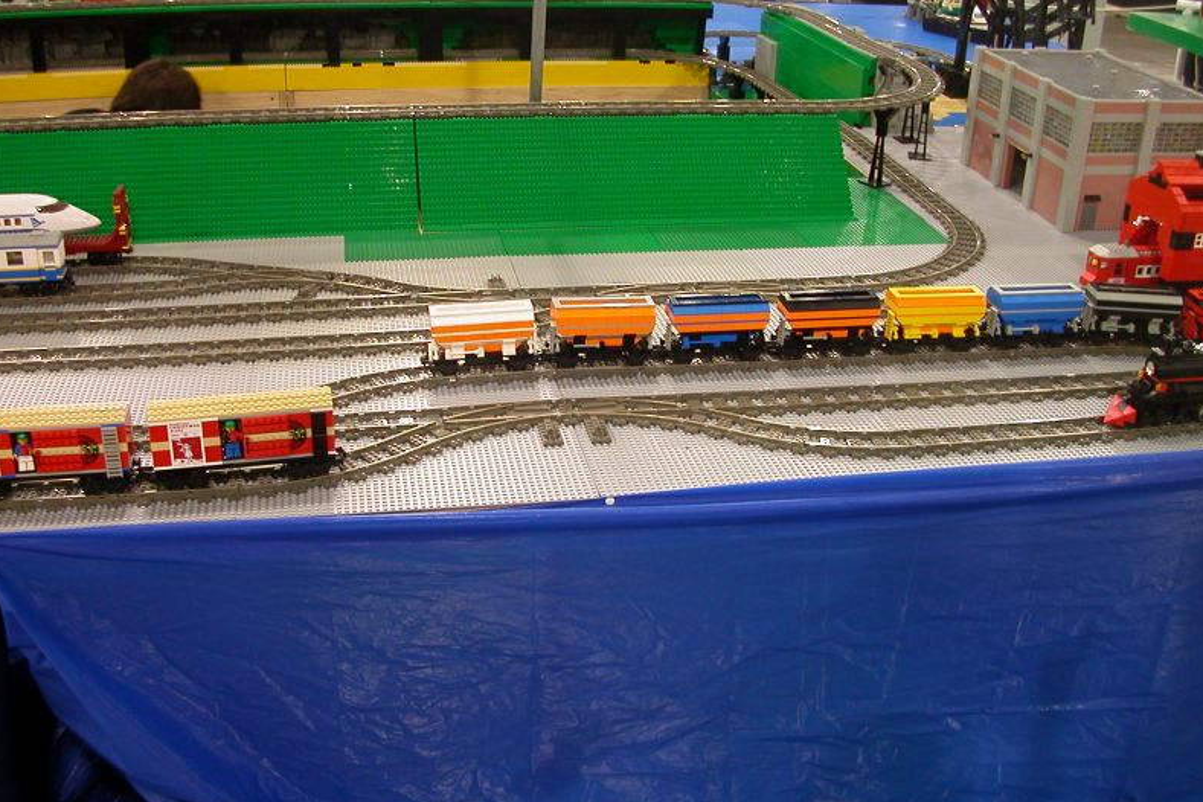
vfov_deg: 34.2
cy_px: 409
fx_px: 1303
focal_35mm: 39
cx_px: 601
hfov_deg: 49.6
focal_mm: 5.6
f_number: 2.7
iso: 100
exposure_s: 1/13.9
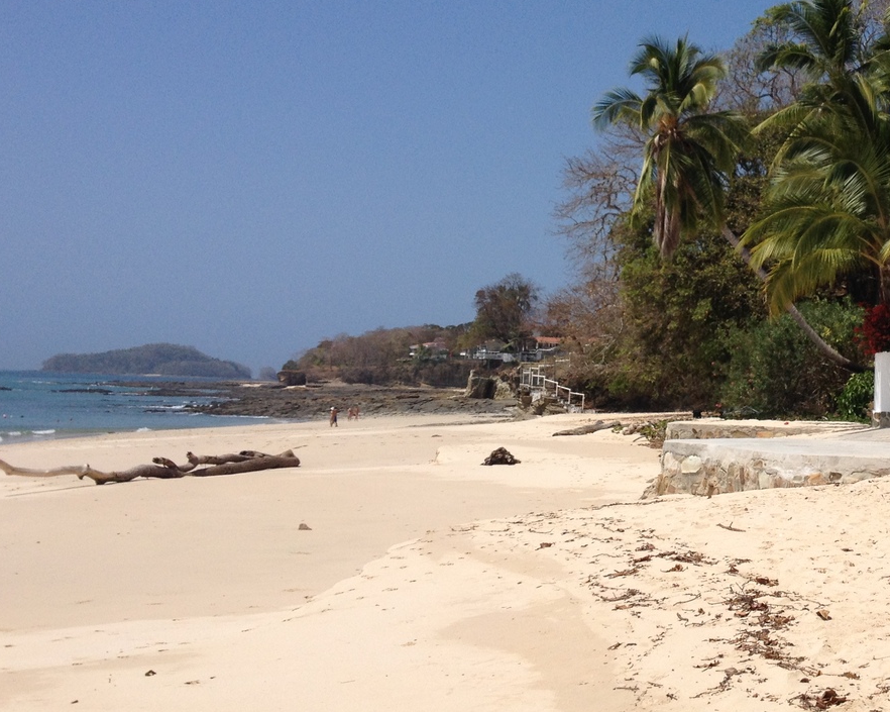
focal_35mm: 62
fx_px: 1633
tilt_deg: +2.9
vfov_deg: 24.5
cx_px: 770
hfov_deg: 29.5
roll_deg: -1.8
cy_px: 236
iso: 50
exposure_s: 1/3460
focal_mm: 4.28
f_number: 2.4
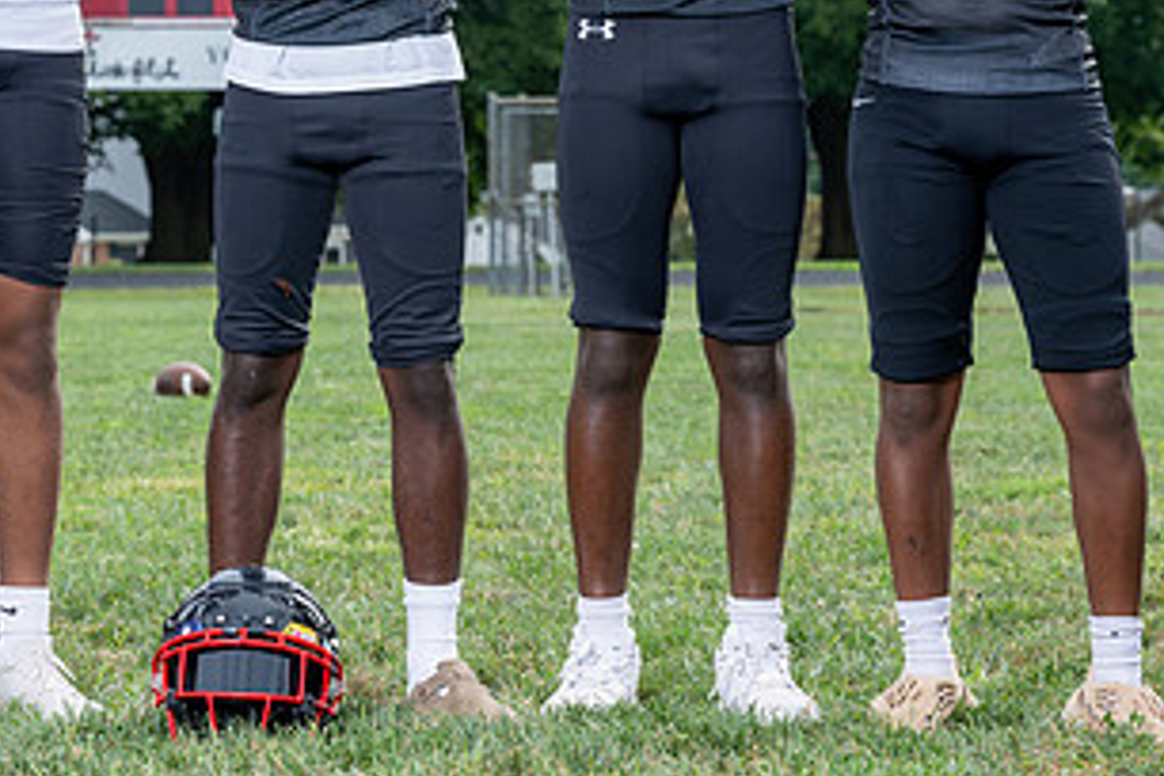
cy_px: 31
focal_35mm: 164
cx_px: 354
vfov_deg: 8.3
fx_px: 5302
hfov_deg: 12.5
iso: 100
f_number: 5.6
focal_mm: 70
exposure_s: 1/160
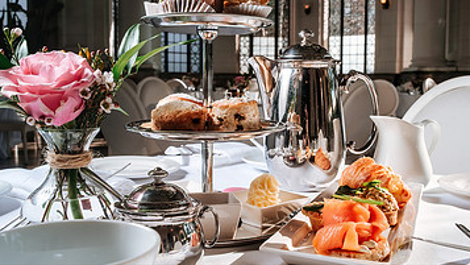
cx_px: 262
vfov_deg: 29.0
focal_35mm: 41
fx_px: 511
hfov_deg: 49.3
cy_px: 129
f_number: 8
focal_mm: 16
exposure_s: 1/60
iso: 160
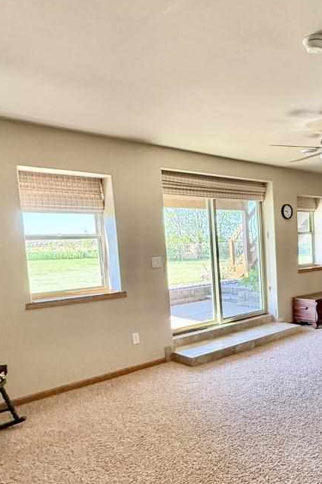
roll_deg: +2.2
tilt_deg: -6.2
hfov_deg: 41.0
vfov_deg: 63.4
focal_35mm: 29
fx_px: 389
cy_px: 279
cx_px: 297
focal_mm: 2.22
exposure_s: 1/120
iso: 250
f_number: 2.2
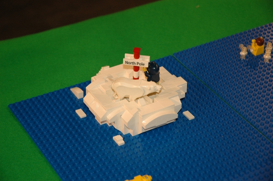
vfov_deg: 13.0
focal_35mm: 105
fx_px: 795
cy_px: 90
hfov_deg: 19.5
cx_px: 136
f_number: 4.5
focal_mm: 70
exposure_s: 1/100
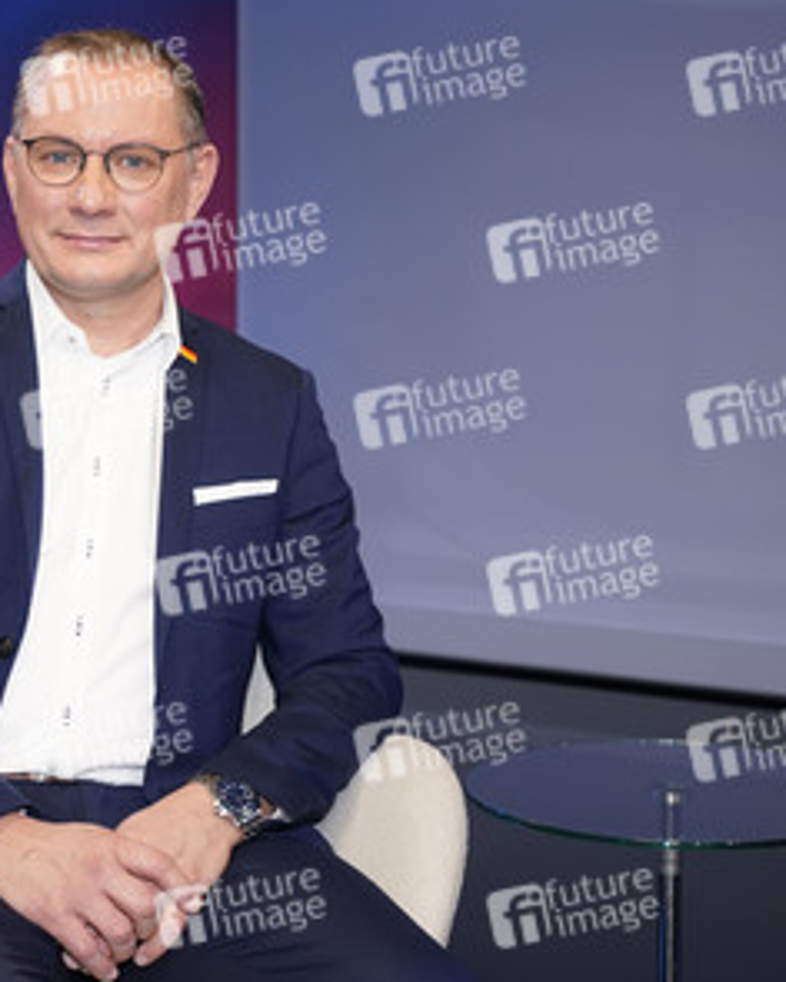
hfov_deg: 22.8
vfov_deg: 28.7
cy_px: 493
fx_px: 1919
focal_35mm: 66
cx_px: 152
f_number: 5
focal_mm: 46
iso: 2000
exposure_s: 1/125
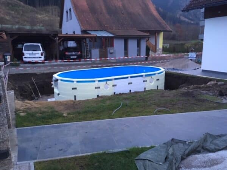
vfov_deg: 48.2
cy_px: 85
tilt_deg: -13.1
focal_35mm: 29
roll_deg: +0.5
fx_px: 190
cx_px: 114
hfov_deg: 61.7
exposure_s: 1/17
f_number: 2.2
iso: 200
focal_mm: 4.15
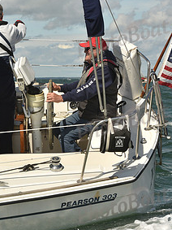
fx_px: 1021
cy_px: 90
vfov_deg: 12.8
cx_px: 34
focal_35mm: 154
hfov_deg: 9.6
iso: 320
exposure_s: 1/800
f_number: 13
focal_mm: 78
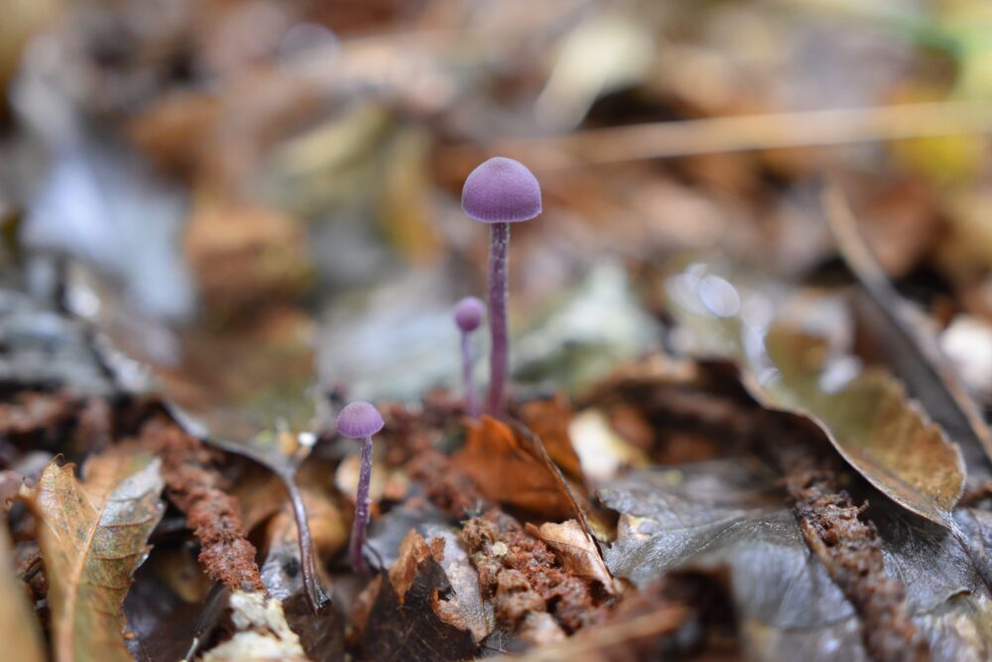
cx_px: 496
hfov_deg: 37.8
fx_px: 1447
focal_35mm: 52
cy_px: 331
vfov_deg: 25.8
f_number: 1.8
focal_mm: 35
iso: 1100
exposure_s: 1/60
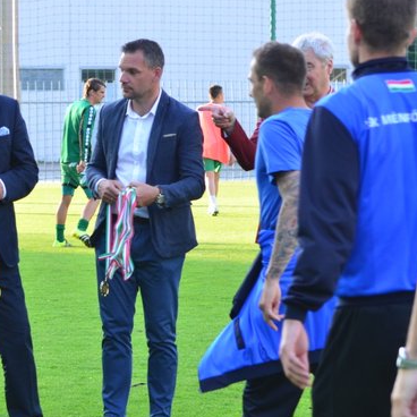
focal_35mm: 218
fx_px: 2971
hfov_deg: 8.0
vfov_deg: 8.0
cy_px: 218
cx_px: -27
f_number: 5
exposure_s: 1/160
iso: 250
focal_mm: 70
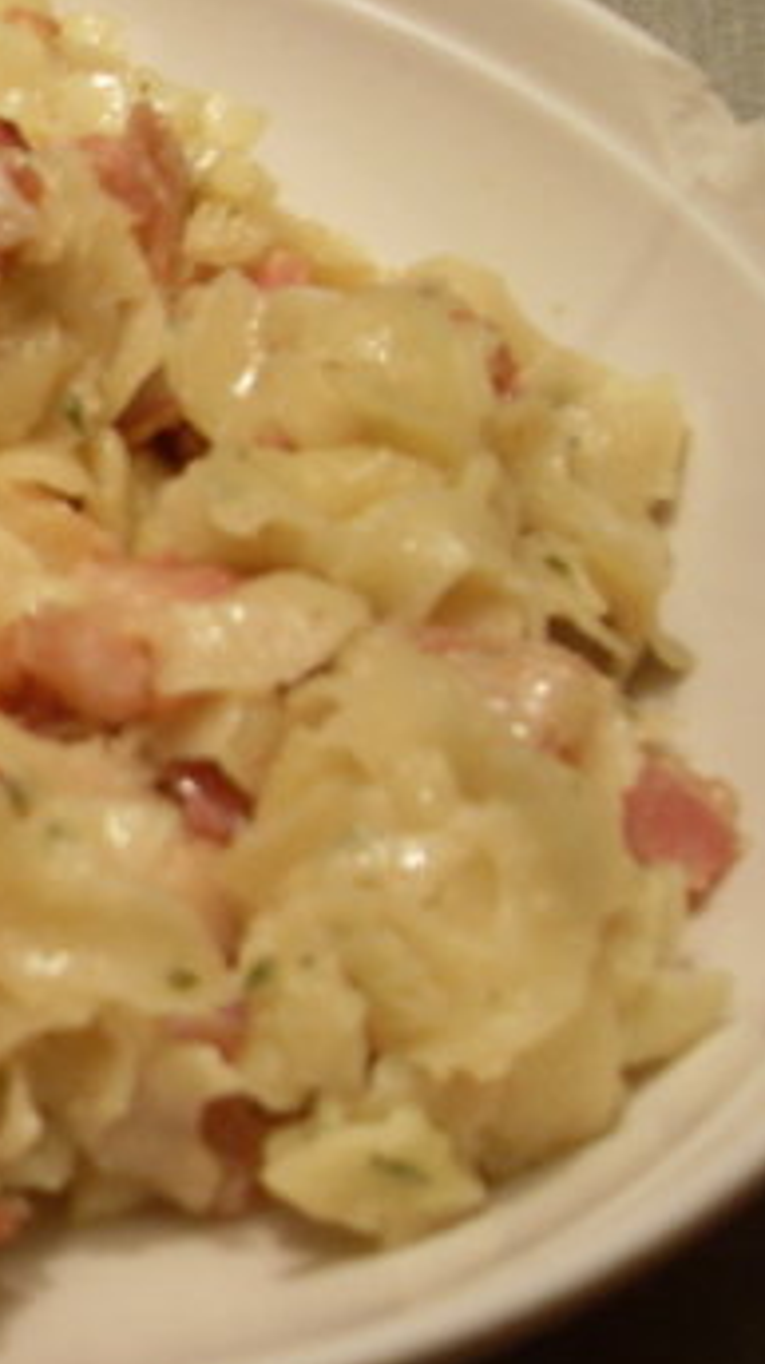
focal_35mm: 71
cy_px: 722
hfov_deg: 16.3
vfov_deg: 29.8
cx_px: -155
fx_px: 2565
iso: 100
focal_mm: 6.3
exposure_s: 1/45
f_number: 2.8
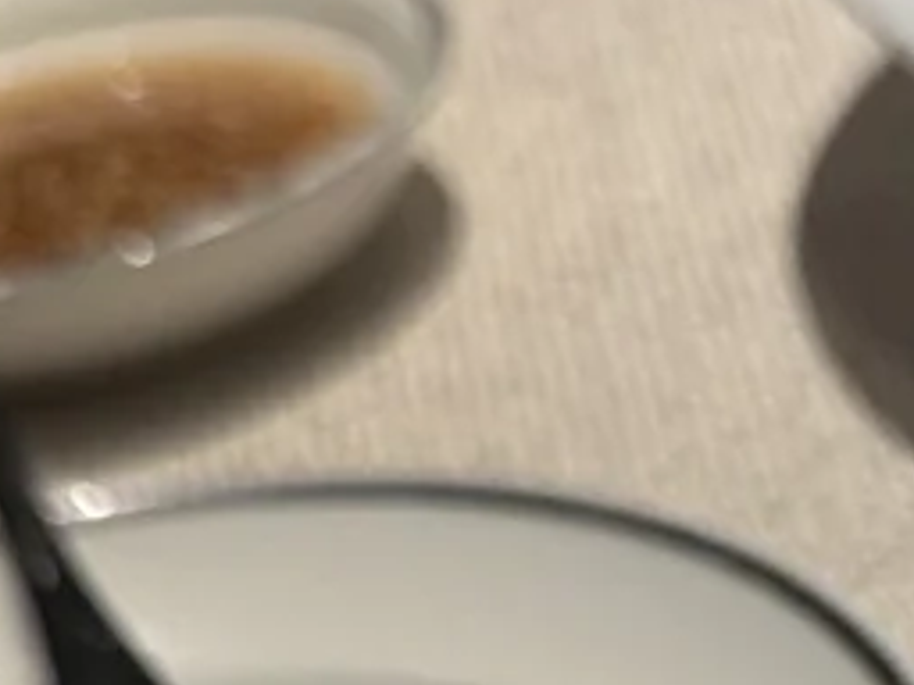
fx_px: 3565
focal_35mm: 135
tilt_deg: -44.2
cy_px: 1605
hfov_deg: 13.8
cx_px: 1360
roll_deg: +7.5
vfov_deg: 9.8
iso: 200
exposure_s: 1/50
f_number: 1.78
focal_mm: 6.86
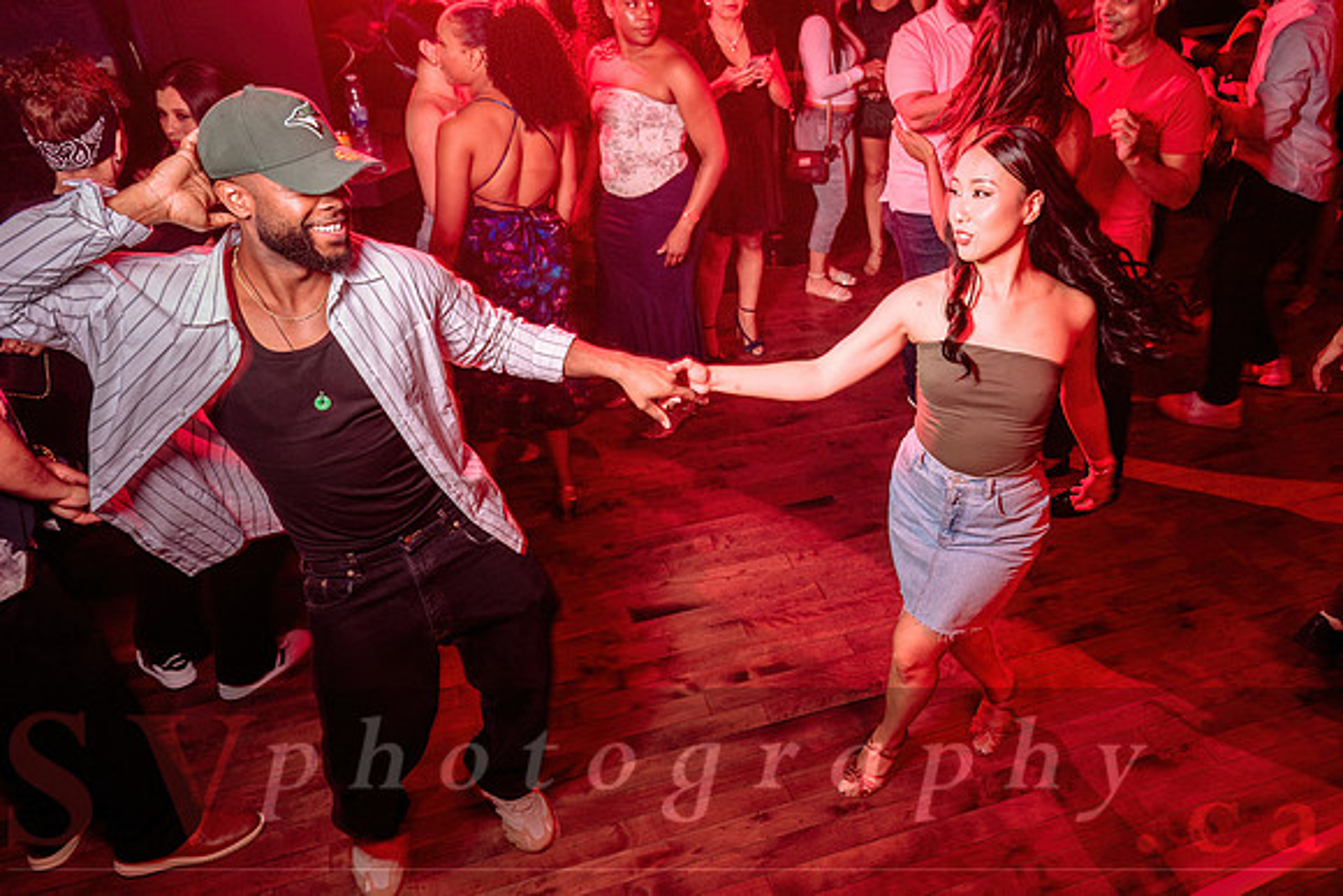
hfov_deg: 65.6
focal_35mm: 28
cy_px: 414
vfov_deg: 46.8
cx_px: 776
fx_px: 1035
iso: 800
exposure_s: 1/30
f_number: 3.2
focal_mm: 24
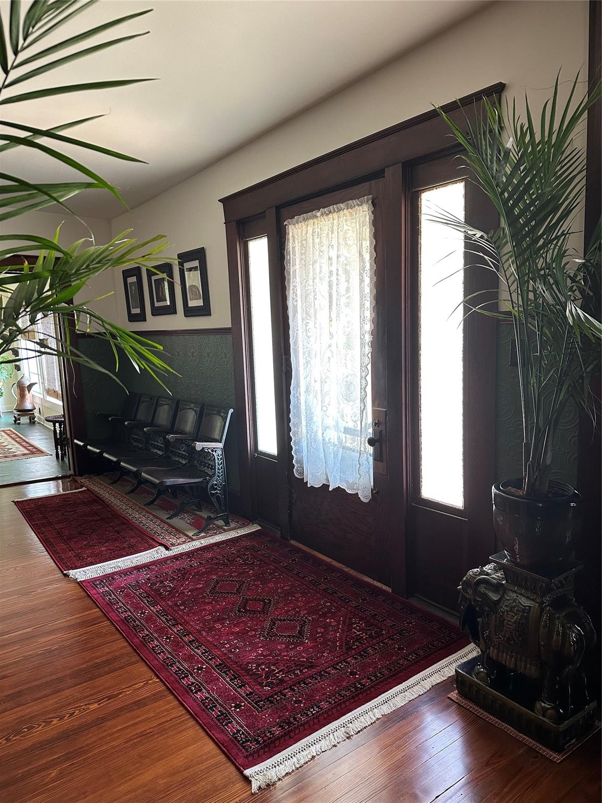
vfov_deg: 71.6
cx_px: 301
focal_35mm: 24
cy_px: 402
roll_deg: +1.7
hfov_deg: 56.8
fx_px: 557
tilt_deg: -7.1
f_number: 1.78
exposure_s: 1/75
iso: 250
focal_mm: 6.86
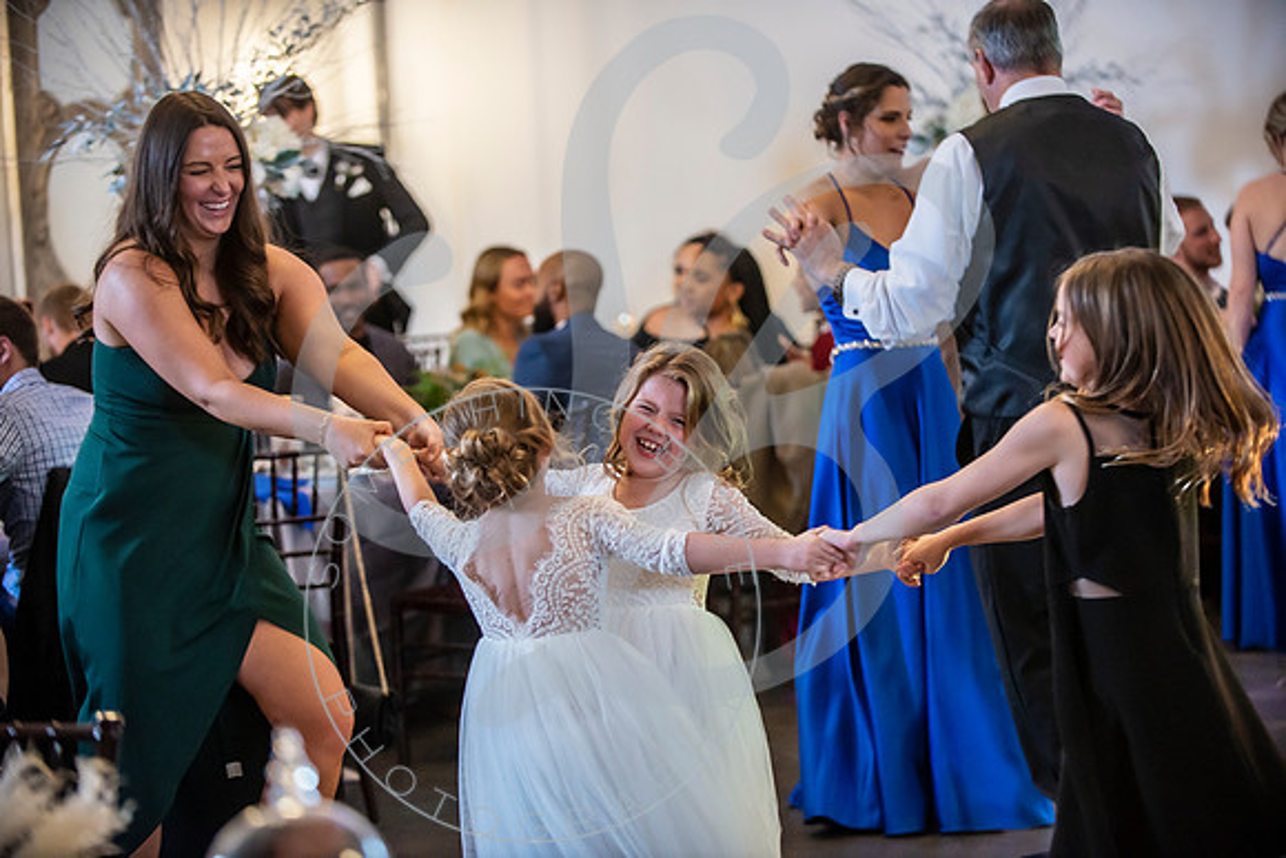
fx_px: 3394
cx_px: 643
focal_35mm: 95
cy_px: 429
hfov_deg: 21.5
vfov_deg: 14.4
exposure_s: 1/200
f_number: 2.8
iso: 1600
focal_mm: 95
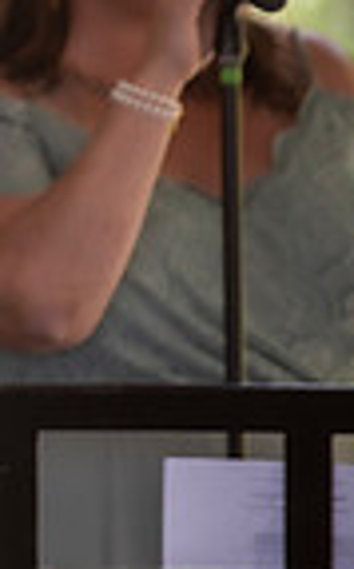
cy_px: -105
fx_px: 12789
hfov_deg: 1.6
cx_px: -724
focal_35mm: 826
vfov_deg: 2.5
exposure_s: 1/200
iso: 320
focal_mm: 200
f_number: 2.8
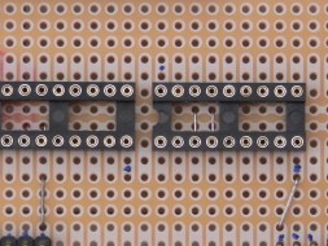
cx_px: 144
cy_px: 132
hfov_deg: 9.4
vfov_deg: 7.1
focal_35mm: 210
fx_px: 1991
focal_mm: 23.9
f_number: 4
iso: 200
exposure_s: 1/100
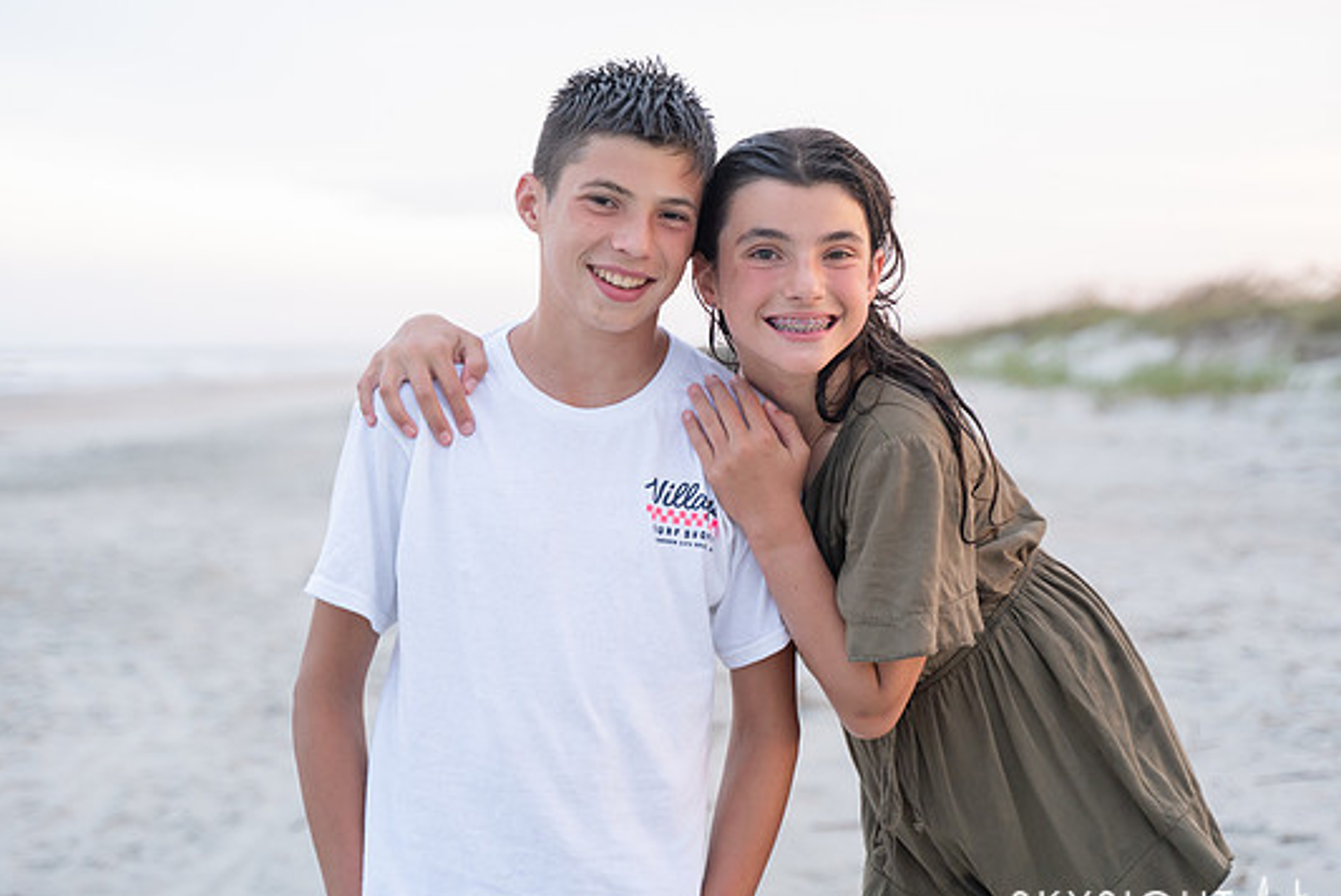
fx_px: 2572
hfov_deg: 29.2
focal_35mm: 69
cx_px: 680
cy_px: 454
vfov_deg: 19.8
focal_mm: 60
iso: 2000
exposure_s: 1/40
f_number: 2.8
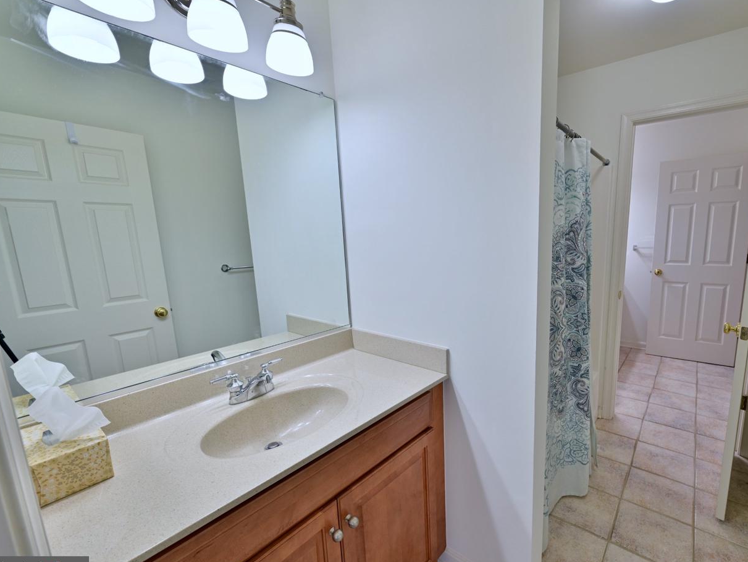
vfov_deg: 78.1
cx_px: 437
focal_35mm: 16
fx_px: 346
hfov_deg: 93.6
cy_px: 291
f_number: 8
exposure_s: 1/20
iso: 200
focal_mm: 14
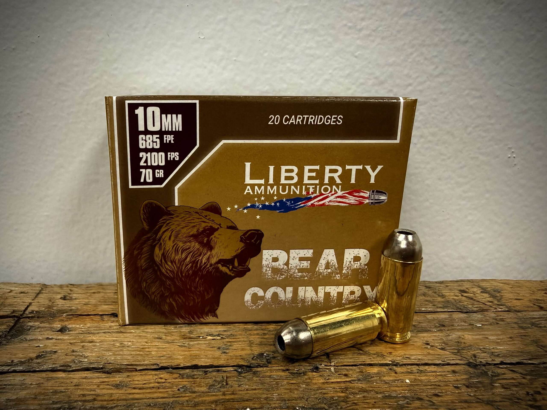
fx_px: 379
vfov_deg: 56.8
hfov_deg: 71.6
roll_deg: -0.3
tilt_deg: -15.0
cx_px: 274
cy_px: 205
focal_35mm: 24
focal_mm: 2.22
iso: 320
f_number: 2.2
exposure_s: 1/120
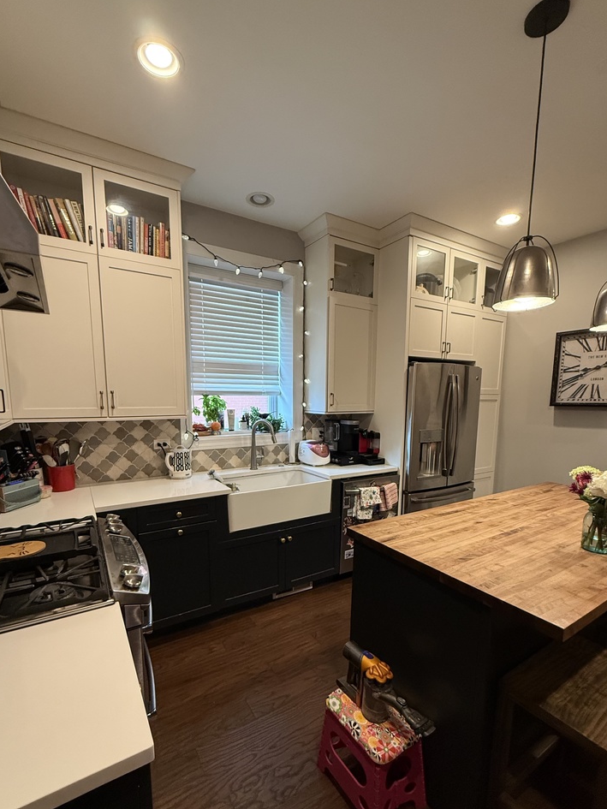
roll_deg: -0.2
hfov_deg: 78.1
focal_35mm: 16
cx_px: 295
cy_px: 450
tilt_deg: -7.7
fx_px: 374
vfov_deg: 94.1
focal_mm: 2.22
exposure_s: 1/60
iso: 320
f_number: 2.2
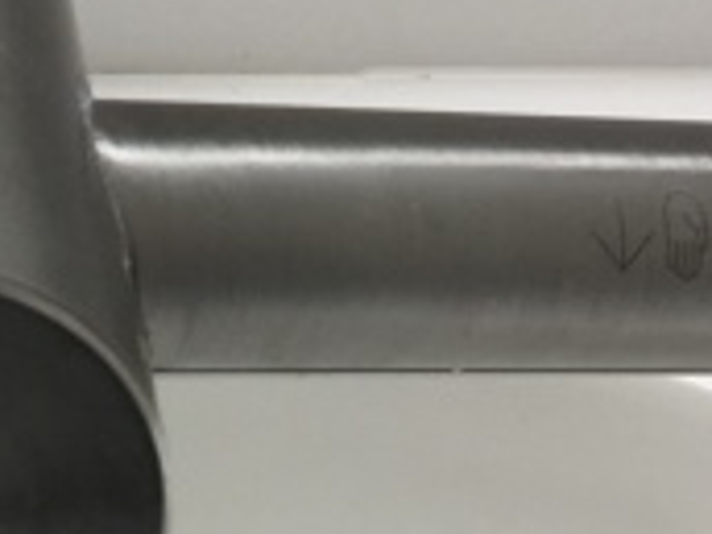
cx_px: -166
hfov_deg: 11.2
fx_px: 3558
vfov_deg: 8.1
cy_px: -559
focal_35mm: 173
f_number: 2.2
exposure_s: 1/60
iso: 25
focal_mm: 4.15
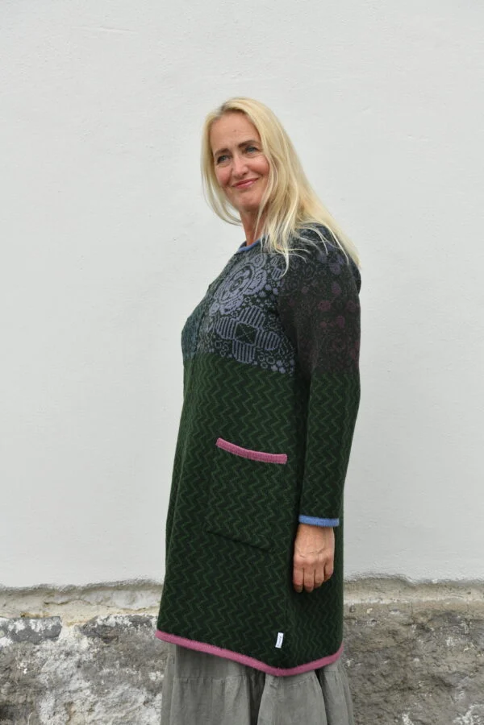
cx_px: 242
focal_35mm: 70
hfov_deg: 19.5
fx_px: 1412
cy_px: 362
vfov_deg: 28.8
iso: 1600
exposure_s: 1/500
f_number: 11
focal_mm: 70
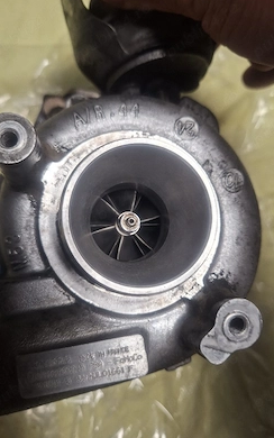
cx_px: 137
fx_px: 298
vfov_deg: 72.5
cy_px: 219
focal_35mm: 25
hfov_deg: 49.3
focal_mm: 5.54
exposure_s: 1/50
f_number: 1.8
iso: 160
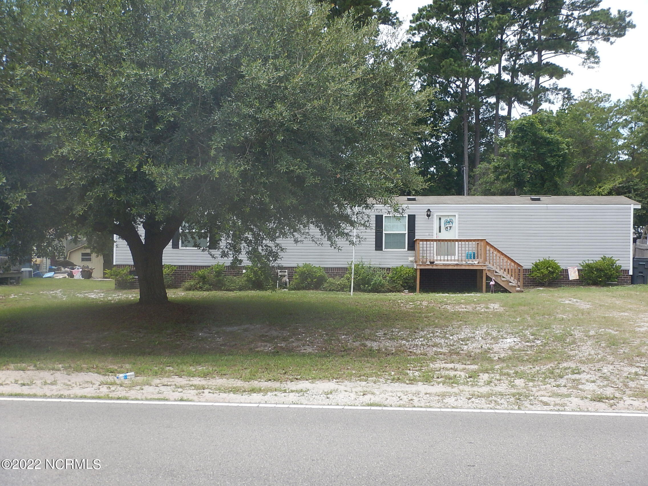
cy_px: 243
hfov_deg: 50.1
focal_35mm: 37
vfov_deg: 38.7
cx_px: 324
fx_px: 693
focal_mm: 6.6
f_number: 4.2
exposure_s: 1/400
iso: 125
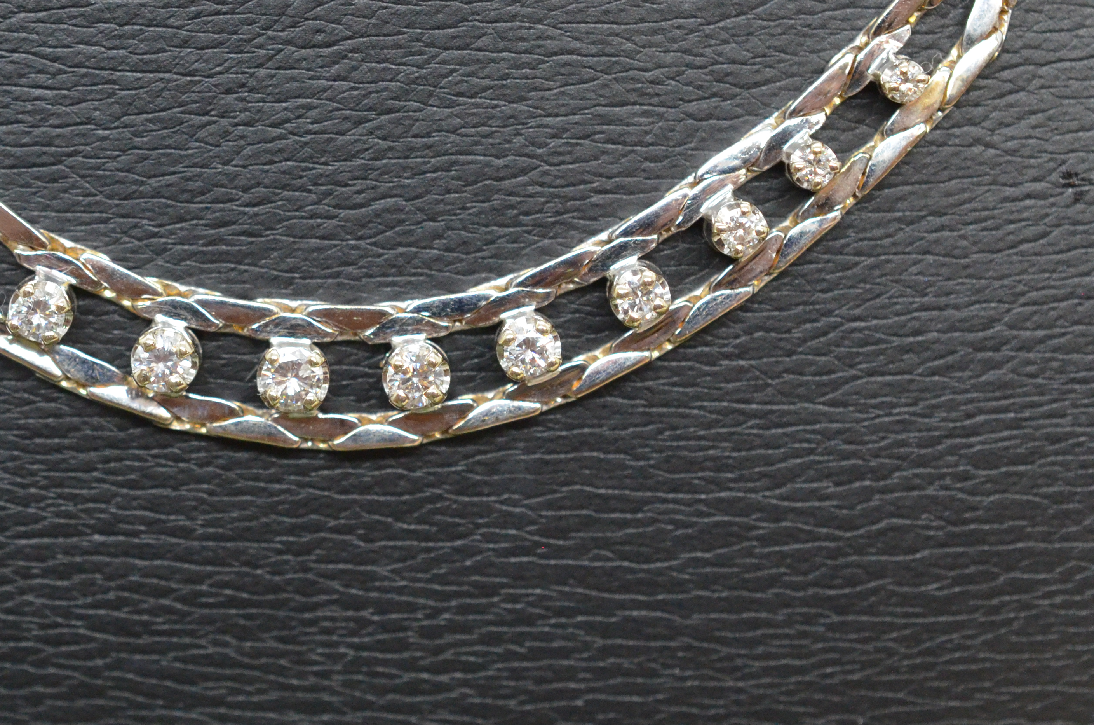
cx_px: 281
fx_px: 3184
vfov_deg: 13.0
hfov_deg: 19.4
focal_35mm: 105
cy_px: 351
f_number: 6.3
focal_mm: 40
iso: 2500
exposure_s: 1/400
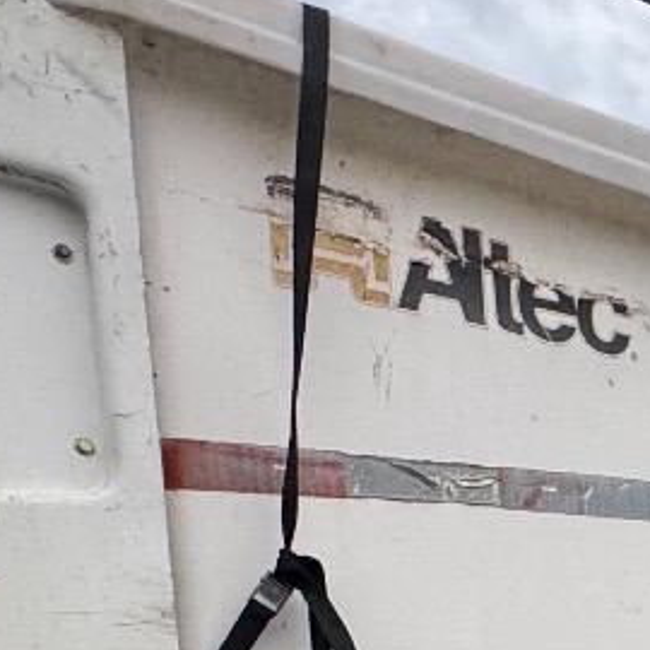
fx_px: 1402
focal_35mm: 66
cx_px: 893
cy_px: 862
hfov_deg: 22.7
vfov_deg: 23.0
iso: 64
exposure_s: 1/99
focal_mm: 2.22
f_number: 2.2
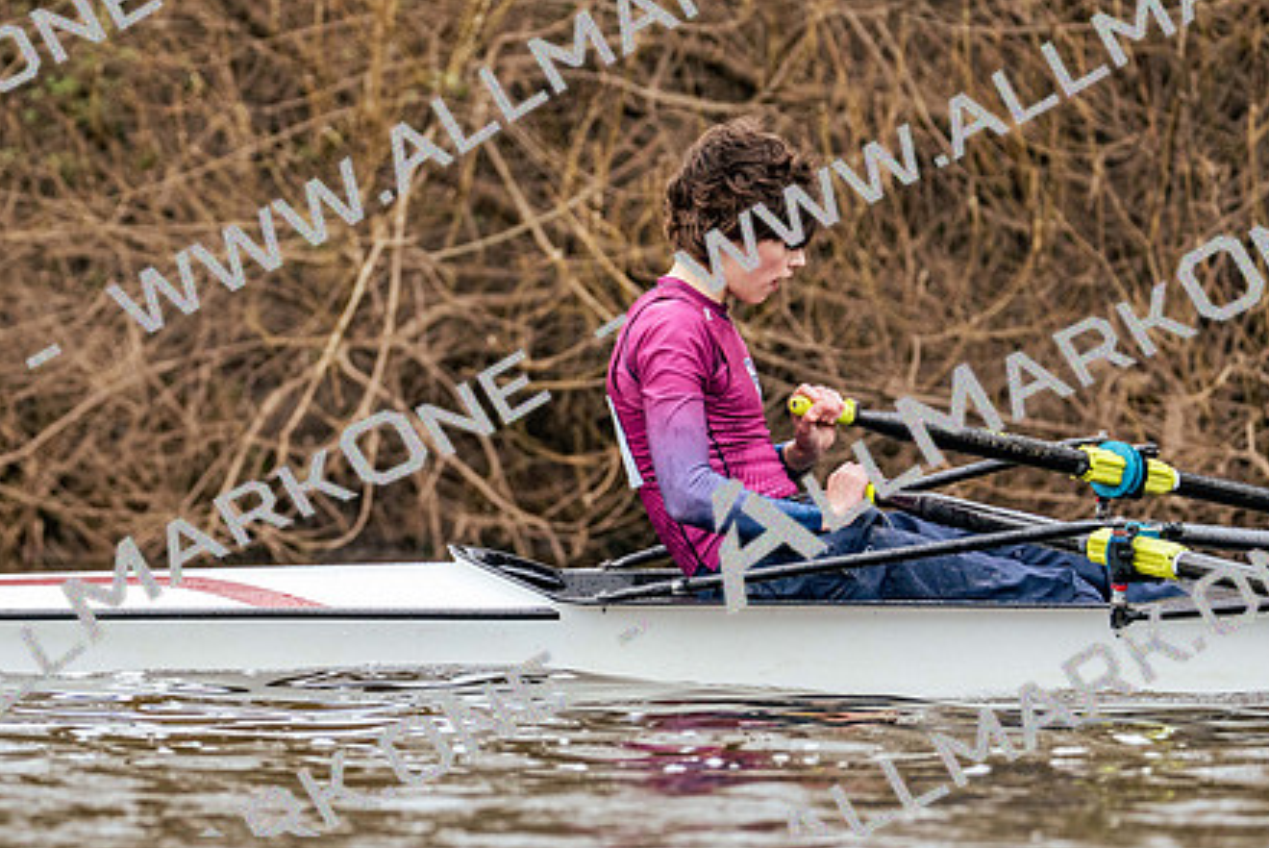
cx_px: 464
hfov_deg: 4.6
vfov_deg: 3.1
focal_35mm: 449
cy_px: 342
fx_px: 15837
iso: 3200
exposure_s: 1/2000
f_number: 6.3
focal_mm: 341
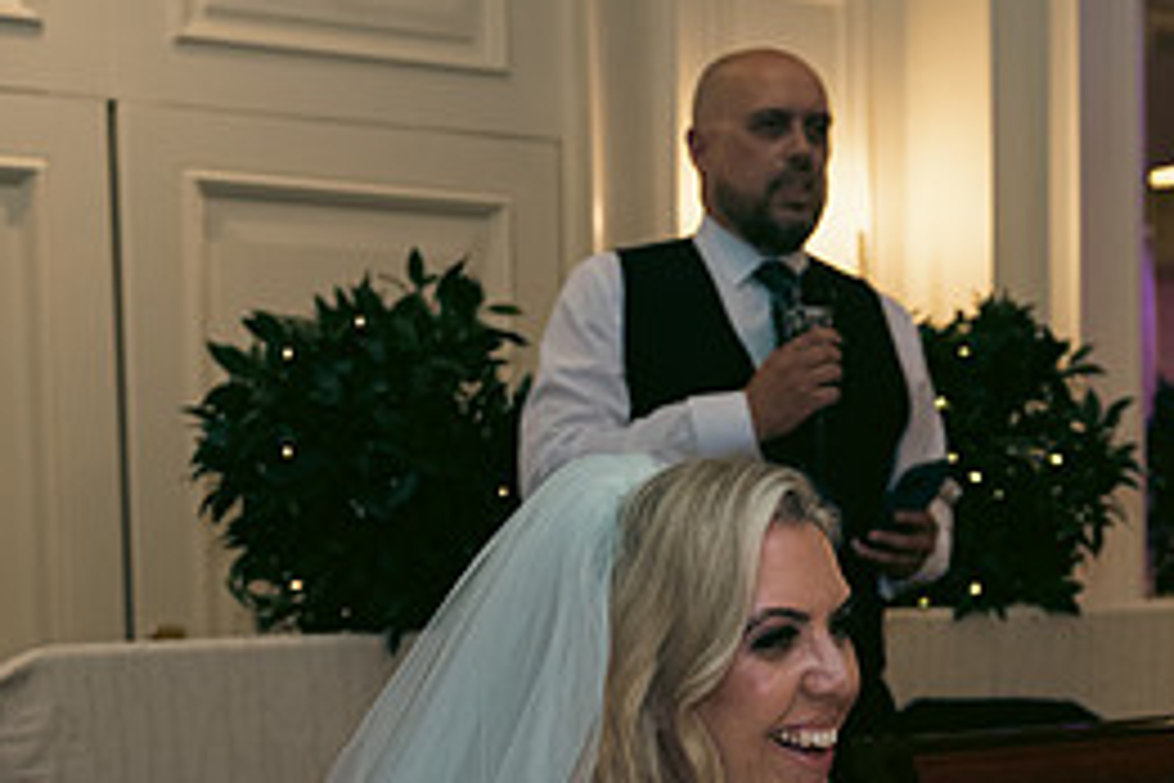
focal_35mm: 71
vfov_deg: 18.9
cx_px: 850
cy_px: 682
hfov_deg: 28.1
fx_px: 2315
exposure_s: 1/160
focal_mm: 32
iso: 800
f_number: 3.5
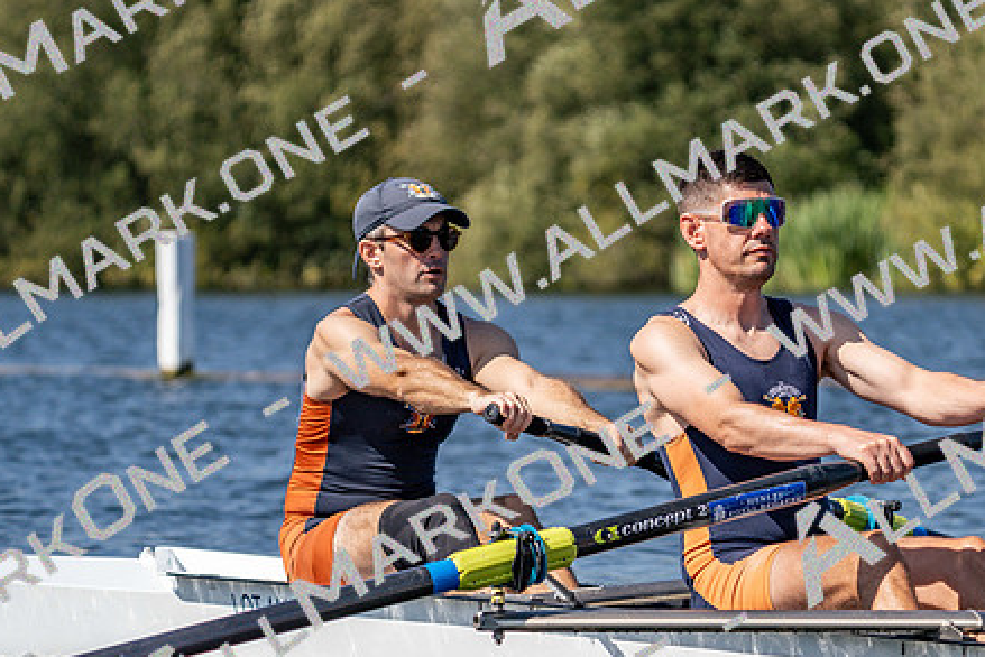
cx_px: 604
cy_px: 396
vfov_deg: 5.2
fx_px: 7225
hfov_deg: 7.8
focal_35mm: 264
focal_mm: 200
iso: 200
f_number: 5.6
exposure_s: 1/2000
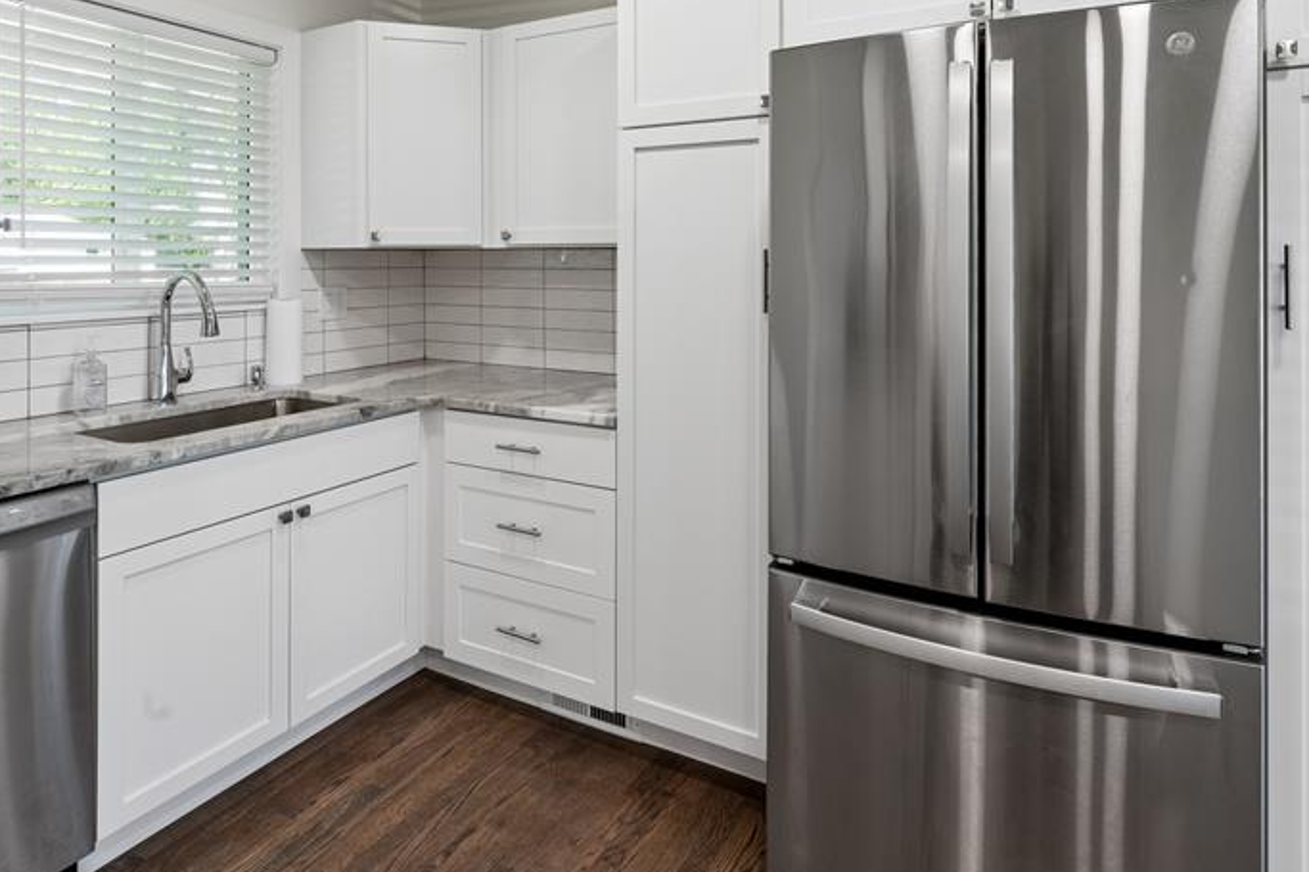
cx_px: 638
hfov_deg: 81.2
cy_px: 266
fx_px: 763
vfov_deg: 57.7
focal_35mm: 21
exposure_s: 1/8
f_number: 13
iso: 400
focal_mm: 14
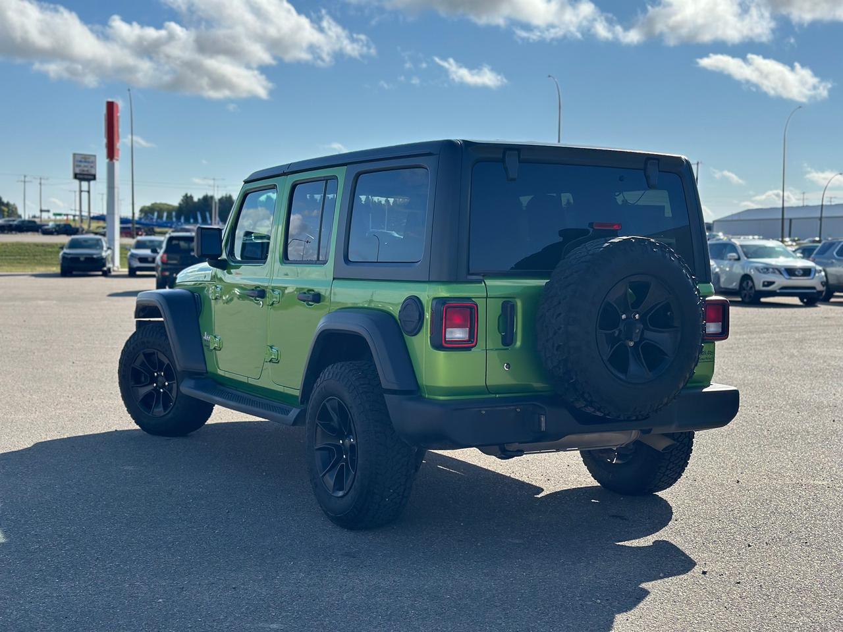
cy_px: 316
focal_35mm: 48
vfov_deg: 30.3
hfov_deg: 39.7
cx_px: 422
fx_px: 1169
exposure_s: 1/7092
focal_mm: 6.86
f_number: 1.78
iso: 100
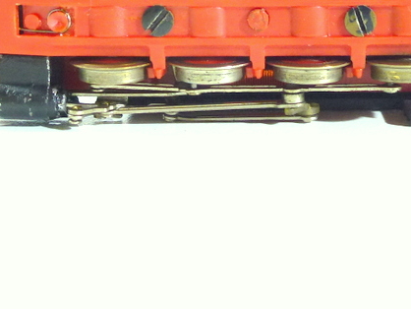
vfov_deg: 20.1
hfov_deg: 27.3
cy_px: -6
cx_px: 261
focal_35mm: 71
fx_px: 843
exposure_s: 1/40
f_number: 3.6
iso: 200
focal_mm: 5.9
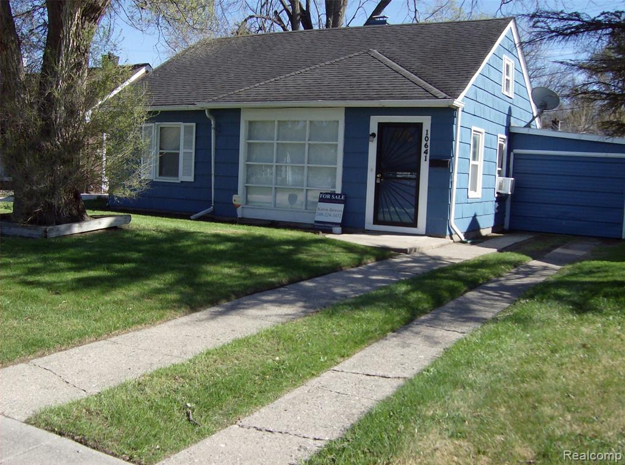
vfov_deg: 39.5
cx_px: 312
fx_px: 648
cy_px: 232
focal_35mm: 36
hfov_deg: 51.5
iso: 100
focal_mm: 6
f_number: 4.7
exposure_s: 1/424
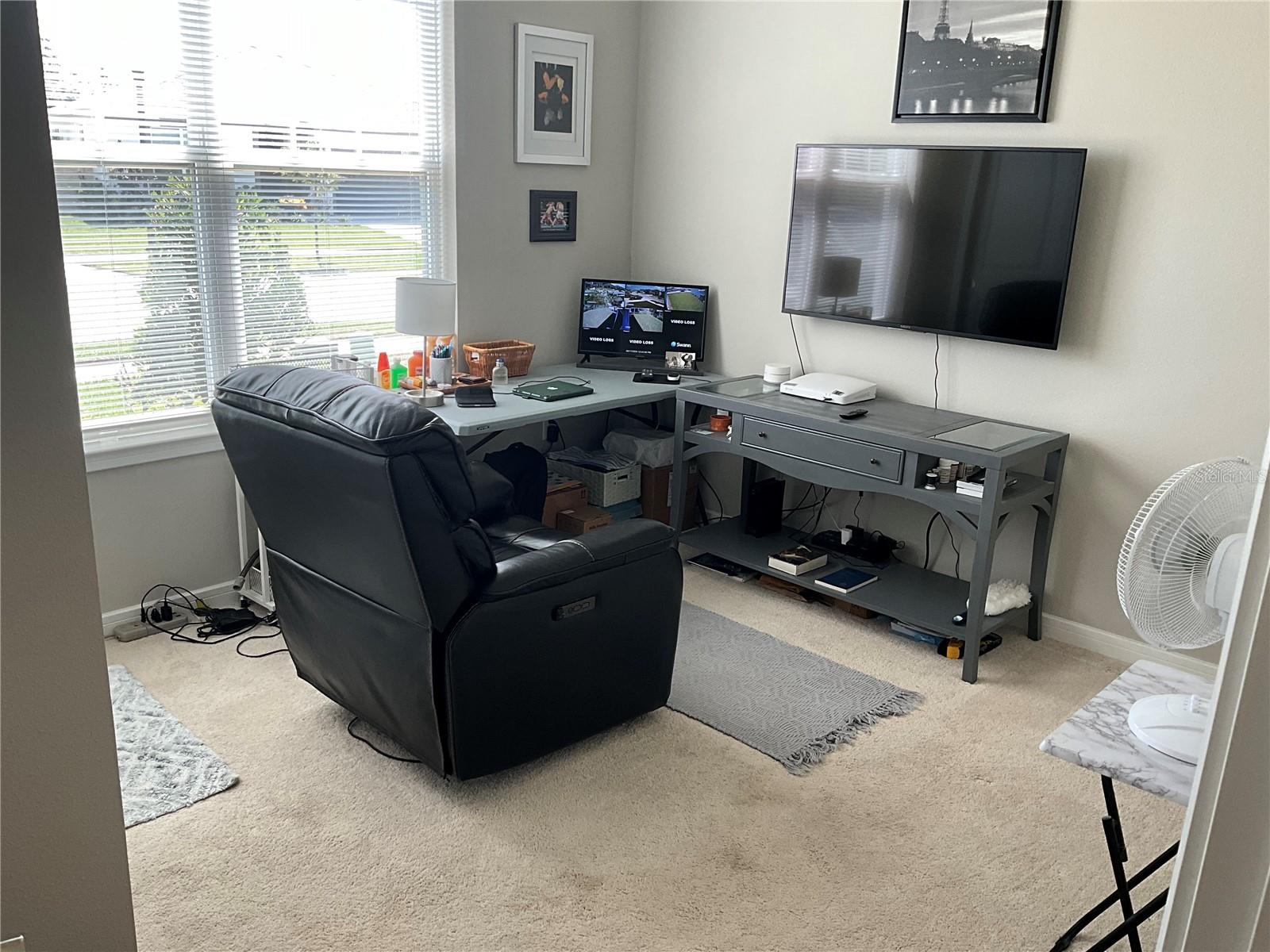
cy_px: 476
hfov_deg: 61.7
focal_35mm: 29
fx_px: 1064
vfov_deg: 48.2
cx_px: 635
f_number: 1.8
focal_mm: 3
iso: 50
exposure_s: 1/120
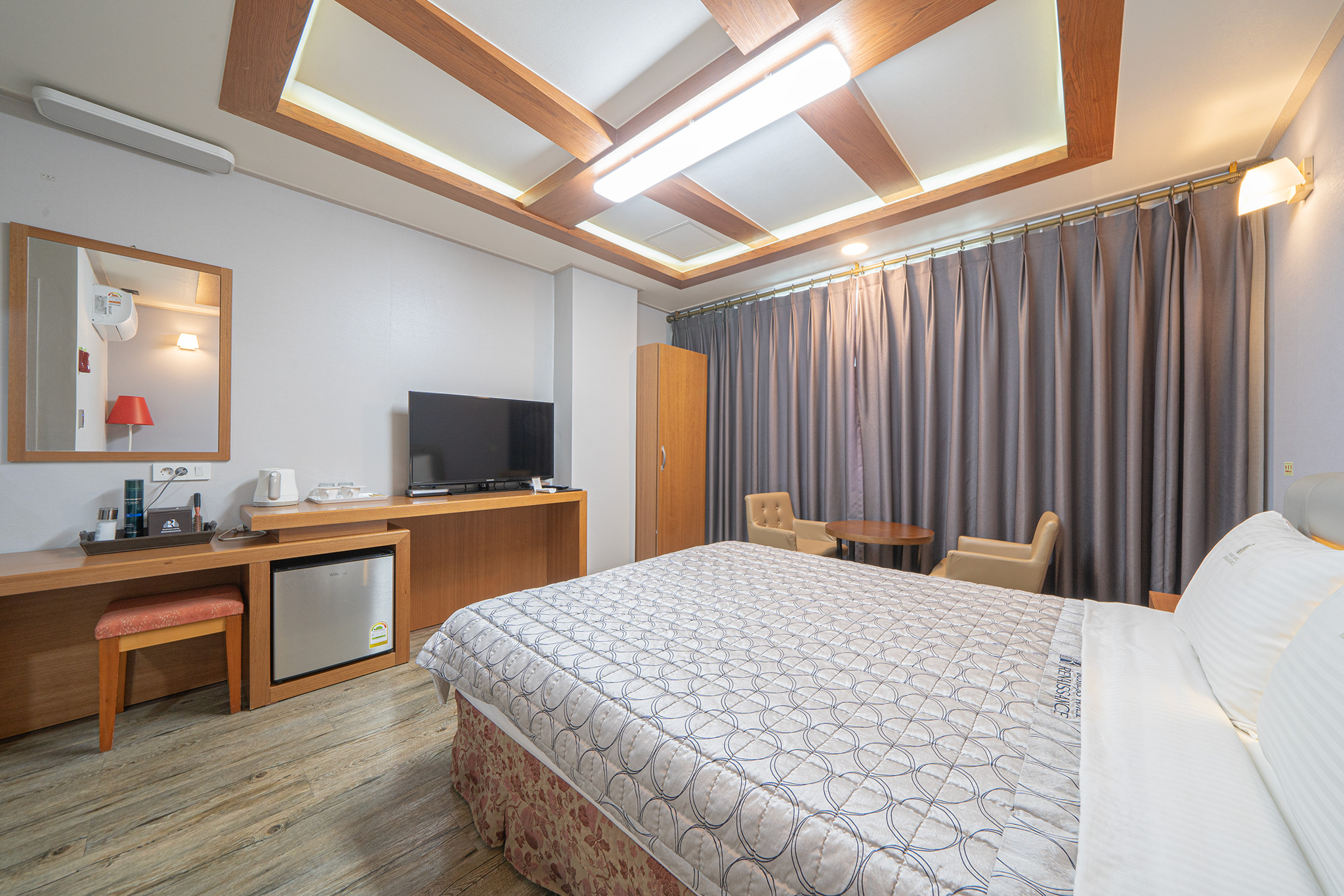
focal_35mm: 12
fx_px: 448
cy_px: 448
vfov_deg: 90.0
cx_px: 672
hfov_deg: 112.6
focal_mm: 12
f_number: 11
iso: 200
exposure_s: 1/1.67
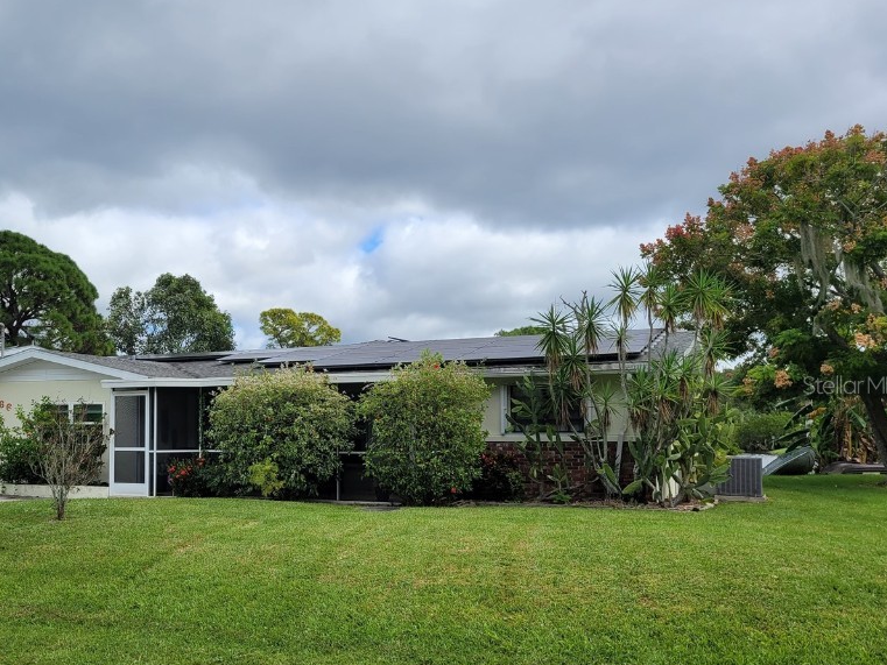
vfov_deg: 40.6
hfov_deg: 51.9
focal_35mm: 35
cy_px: 384
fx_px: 897
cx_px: 316
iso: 40
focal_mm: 5.4
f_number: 1.8
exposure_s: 1/2082
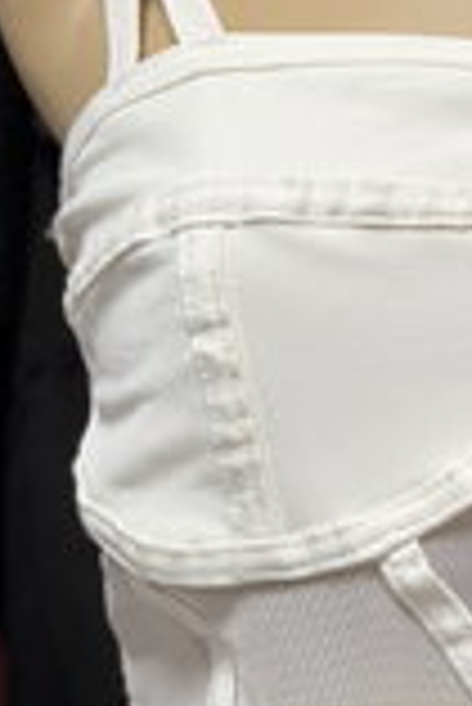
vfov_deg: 12.1
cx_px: 602
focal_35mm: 169
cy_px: 317
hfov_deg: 8.0
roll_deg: -0.7
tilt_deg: -5.0
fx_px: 3316
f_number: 1.78
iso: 80
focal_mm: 6.76
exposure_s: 1/121
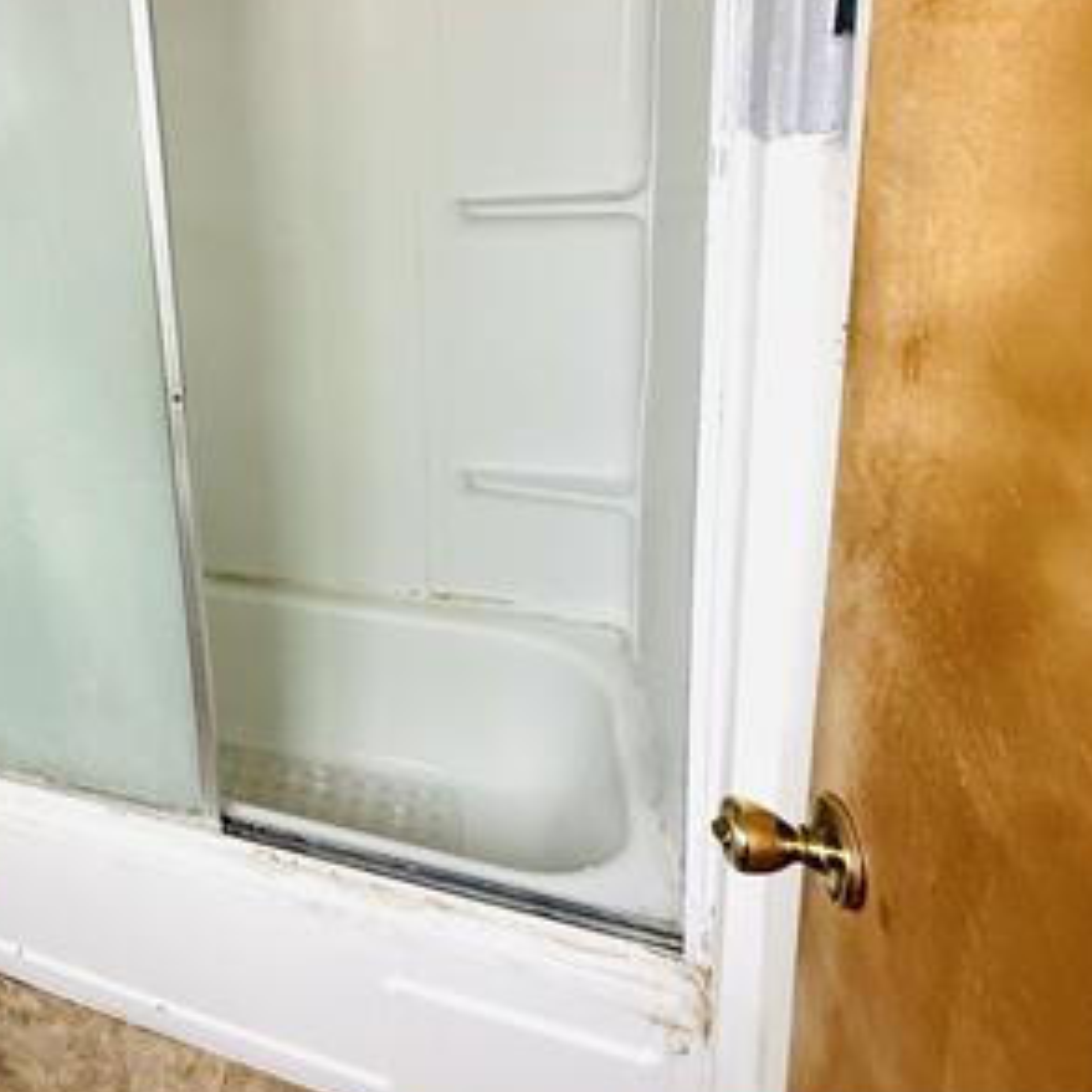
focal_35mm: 27
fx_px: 964
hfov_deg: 46.8
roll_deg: +8.1
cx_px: -52
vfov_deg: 56.9
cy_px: 309
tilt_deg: -12.4
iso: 200
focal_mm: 2.22
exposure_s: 1/99
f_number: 2.2
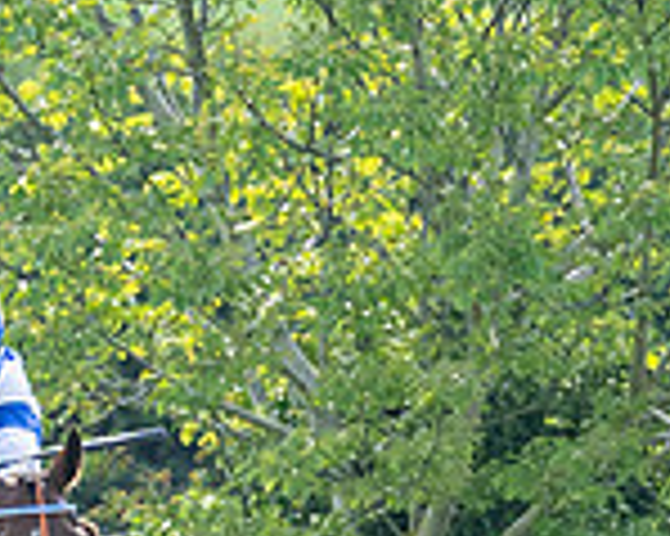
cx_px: 22
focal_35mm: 1595
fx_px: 31607
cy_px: 653
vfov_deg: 1.0
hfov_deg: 1.2
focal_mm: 200
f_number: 4
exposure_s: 1/1600
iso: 400
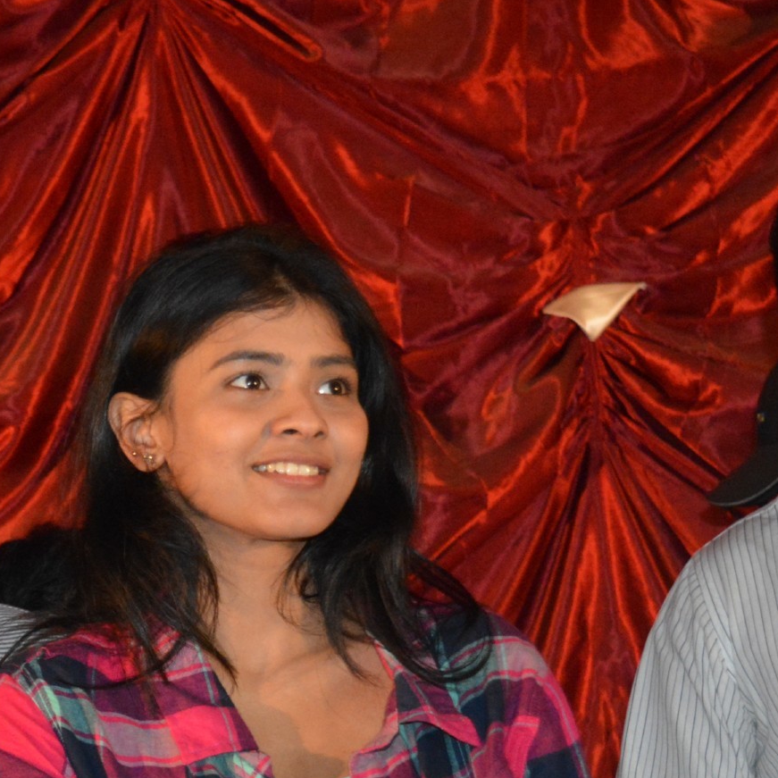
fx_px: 2848
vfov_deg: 15.5
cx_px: -48
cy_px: 623
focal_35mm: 112
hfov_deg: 15.2
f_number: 4.5
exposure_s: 1/60
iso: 3200
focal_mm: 34
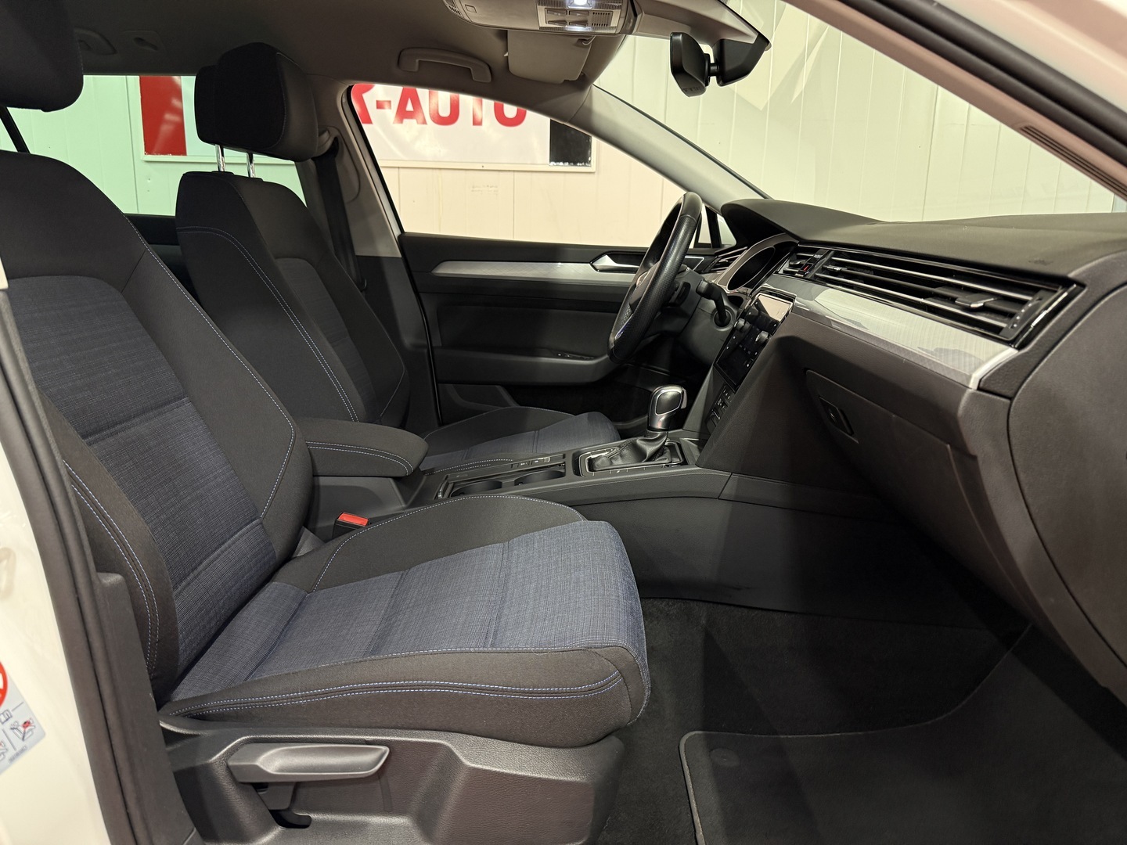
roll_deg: -1.2
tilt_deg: -12.3
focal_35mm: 24
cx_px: 564
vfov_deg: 56.8
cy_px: 422
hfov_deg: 71.6
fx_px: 781
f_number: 1.78
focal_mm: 6.76
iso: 320
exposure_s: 1/50
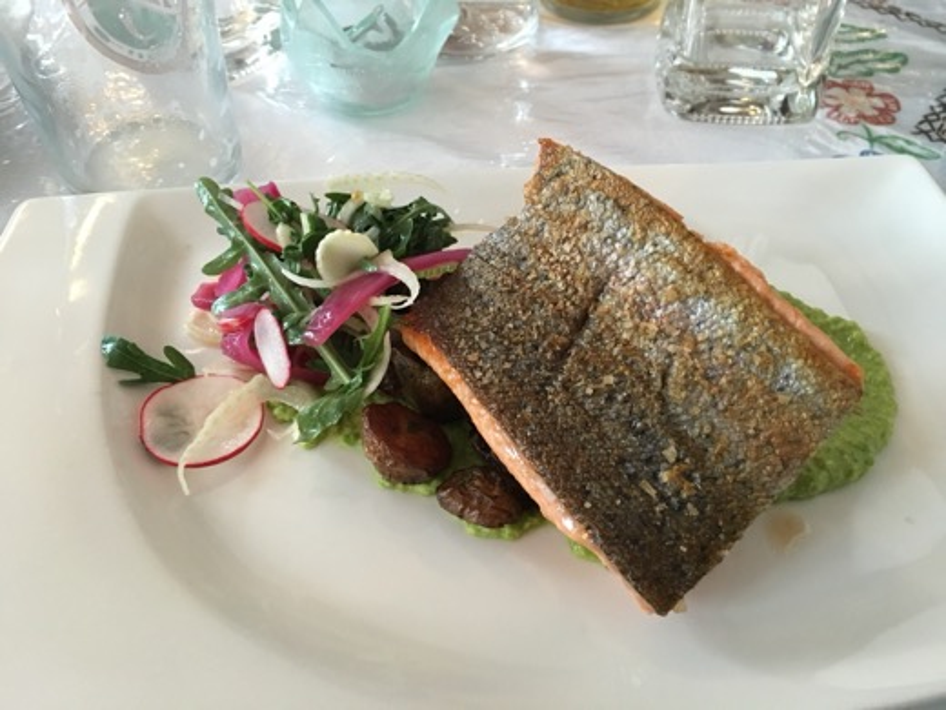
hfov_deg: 61.7
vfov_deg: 48.2
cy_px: 355
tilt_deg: -46.6
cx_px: 473
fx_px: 793
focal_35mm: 29
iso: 200
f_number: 2.2
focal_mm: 4.15
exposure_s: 1/20
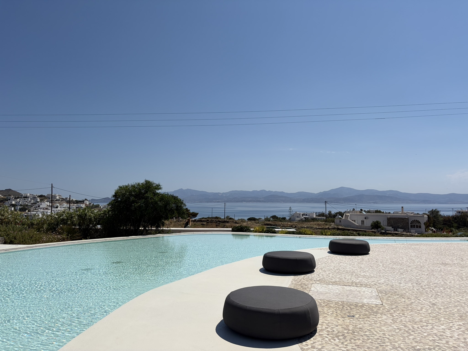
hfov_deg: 67.3
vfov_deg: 53.1
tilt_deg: +3.8
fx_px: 352
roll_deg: -0.5
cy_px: 176
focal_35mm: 26
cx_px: 234
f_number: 1.6
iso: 50
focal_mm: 5.96
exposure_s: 1/11905
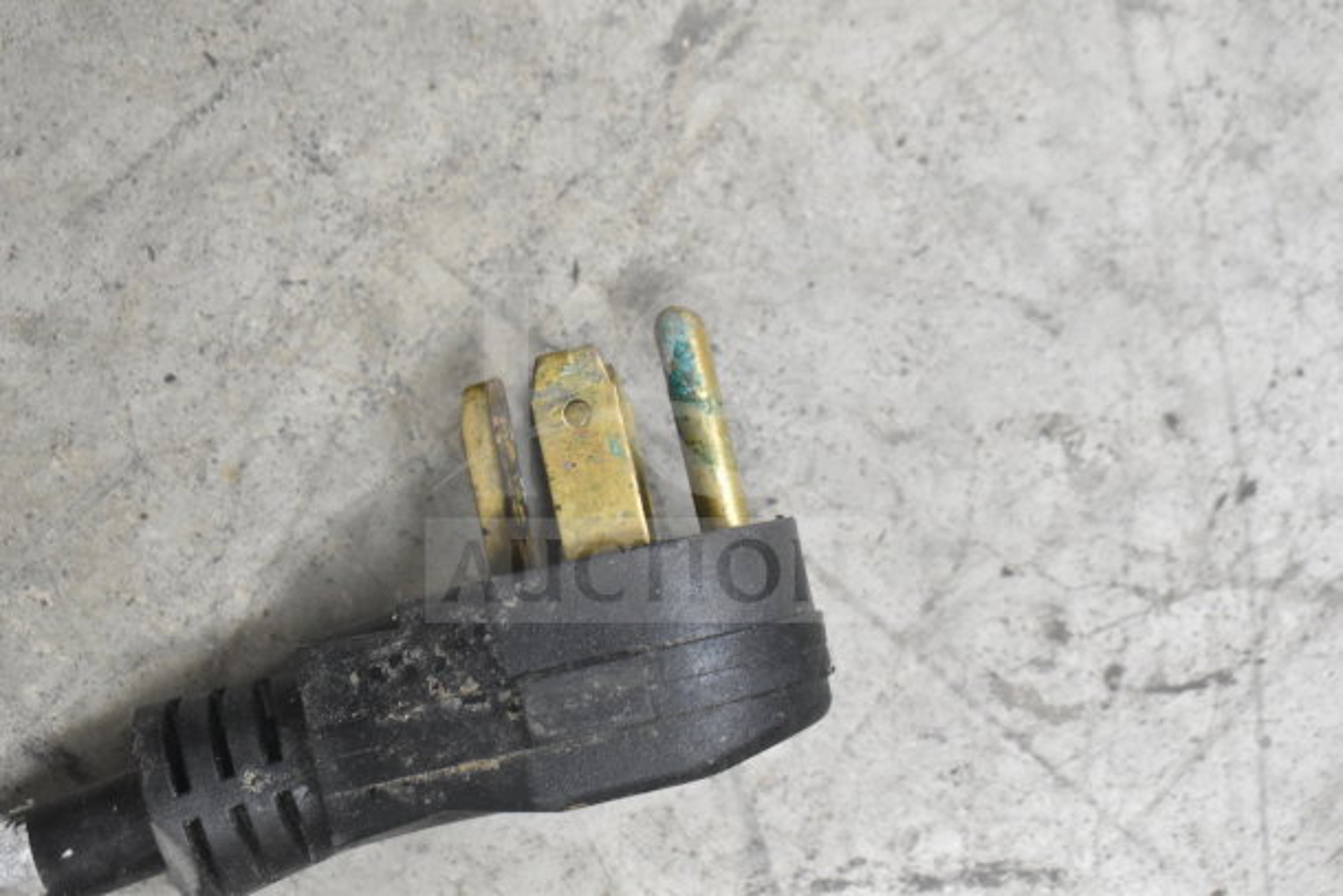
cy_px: 448
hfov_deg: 29.9
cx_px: 672
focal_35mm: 68
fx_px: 2519
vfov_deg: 20.2
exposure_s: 1/80
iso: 4500
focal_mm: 45
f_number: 5
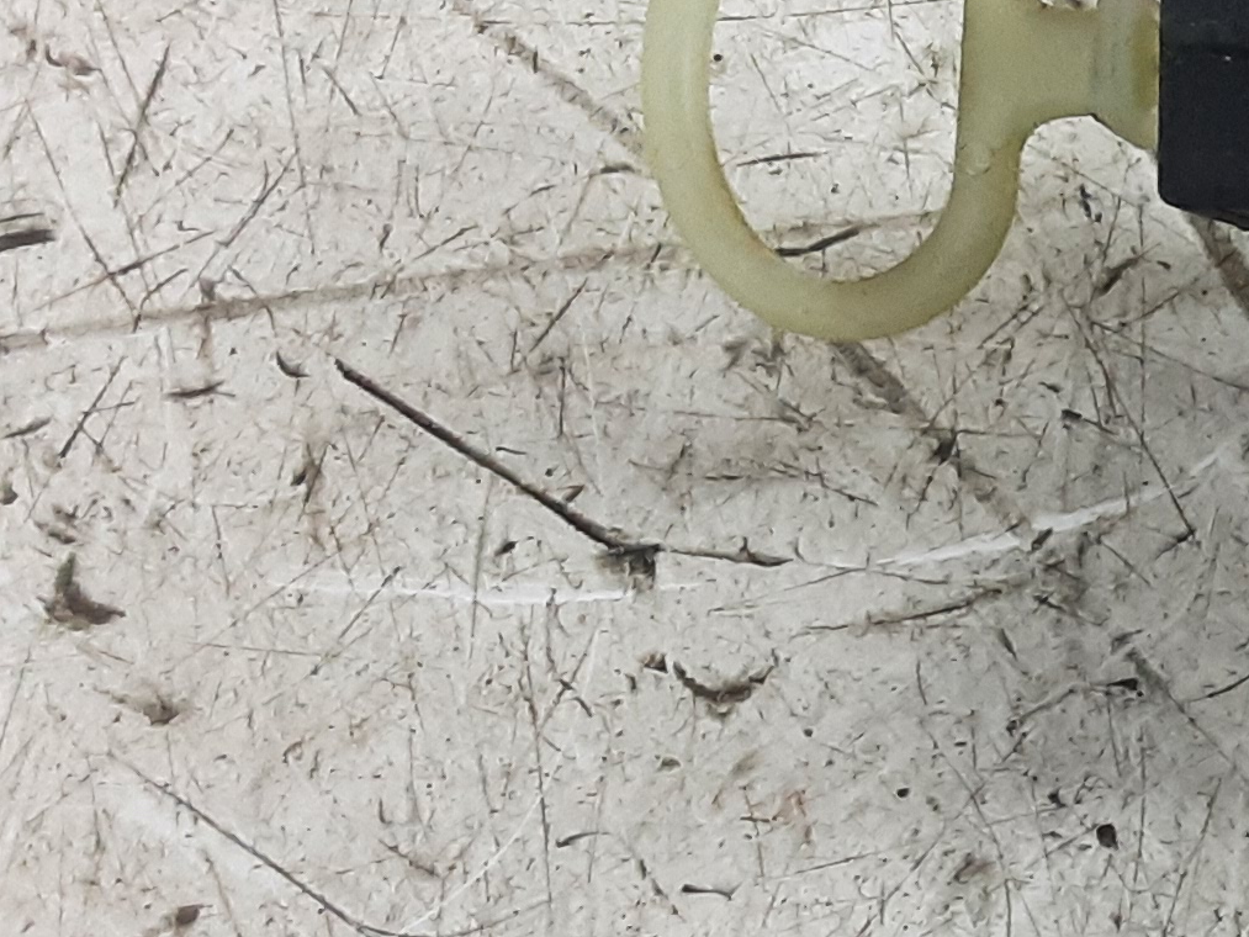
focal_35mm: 87
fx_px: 3139
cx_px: 2007
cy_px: 713
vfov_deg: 16.9
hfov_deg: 19.0
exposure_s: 1/33
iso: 125
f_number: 1.9
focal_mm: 2.91
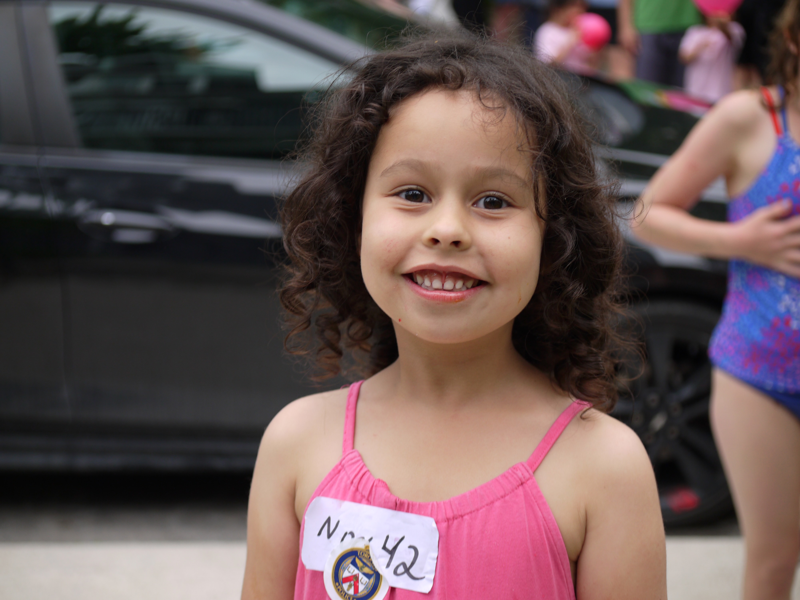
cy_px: 300
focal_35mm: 70
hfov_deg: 27.8
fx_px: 1618
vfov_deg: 21.0
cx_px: 400
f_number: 2.8
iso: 100
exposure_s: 1/80
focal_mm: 35
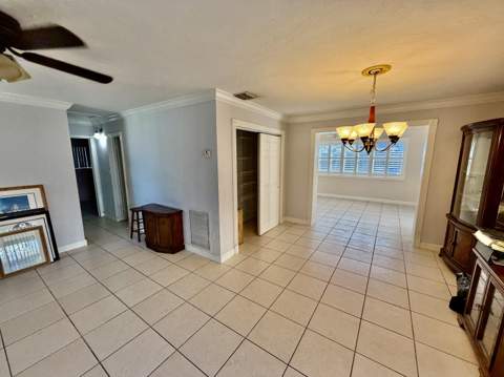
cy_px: 188
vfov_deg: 85.6
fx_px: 204
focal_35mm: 14
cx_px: 252
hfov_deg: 102.1
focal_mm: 2.22
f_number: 2.2
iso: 320
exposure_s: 1/120
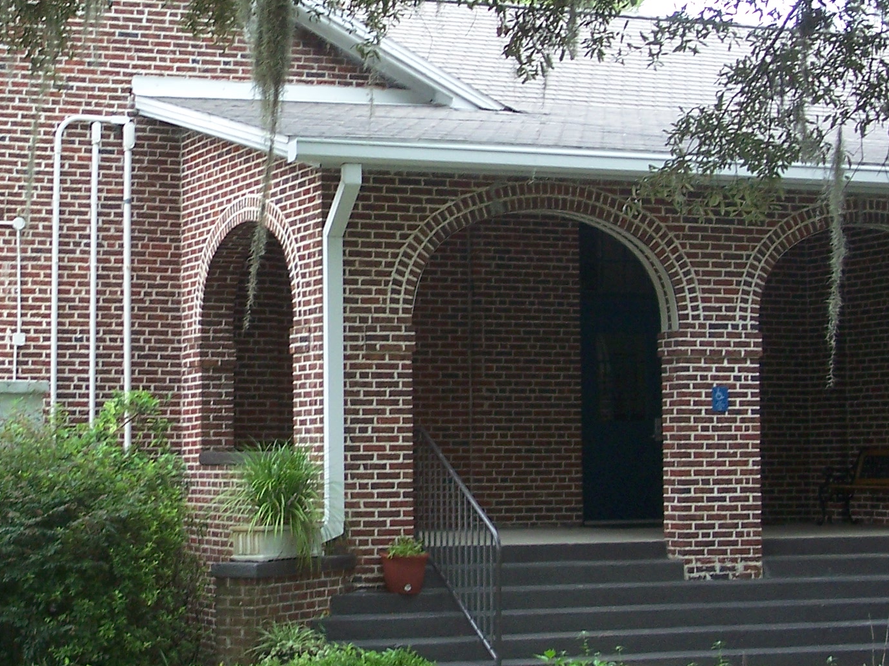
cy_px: 271
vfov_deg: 16.8
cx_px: 196
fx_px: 2260
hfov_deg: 22.0
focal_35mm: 88
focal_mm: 7.8
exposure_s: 1/30
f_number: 2.8
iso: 125
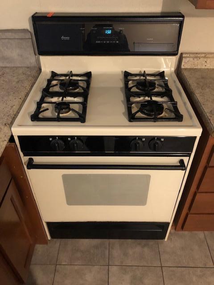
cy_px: 142
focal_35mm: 28
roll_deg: +2.5
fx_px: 231
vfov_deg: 63.4
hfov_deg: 49.7
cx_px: 107
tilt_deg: -40.5
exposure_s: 1/4
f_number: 1.8
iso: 100
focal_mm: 3.99
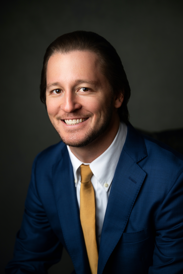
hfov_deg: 19.5
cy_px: 137
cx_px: 92
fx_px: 534
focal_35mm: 70
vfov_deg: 28.8
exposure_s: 1/200
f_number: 3.5
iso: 200
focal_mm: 70
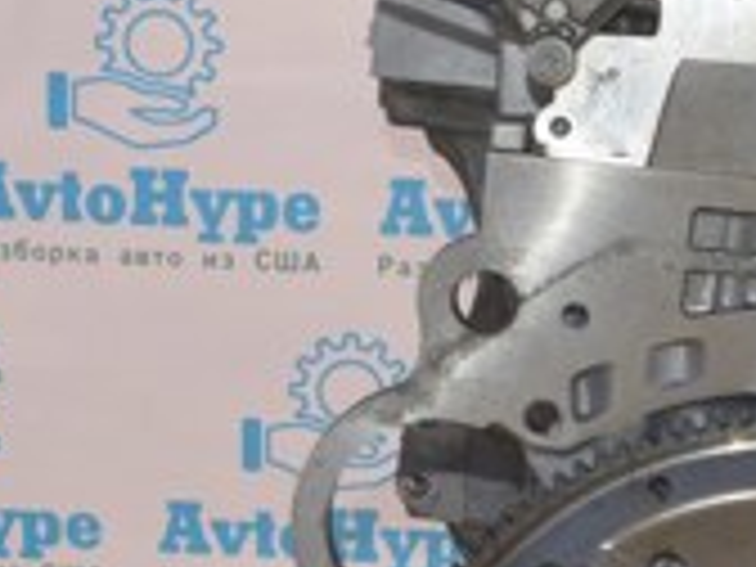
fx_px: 2883
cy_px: 310
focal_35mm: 132
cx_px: 878
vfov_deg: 11.2
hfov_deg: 14.5
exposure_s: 1/200
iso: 100
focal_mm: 24
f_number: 6.3
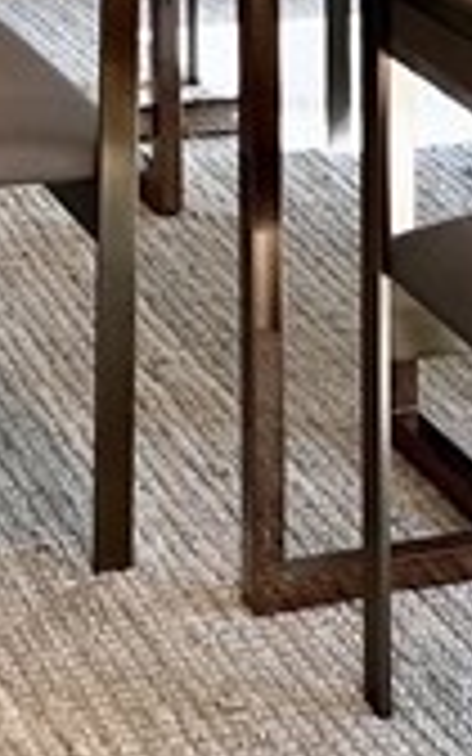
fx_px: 2593
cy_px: -639
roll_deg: -0.2
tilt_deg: -0.9
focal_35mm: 126
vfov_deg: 14.4
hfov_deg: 10.3
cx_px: -22
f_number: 1.5
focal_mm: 5.7
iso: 50
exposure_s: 1/163
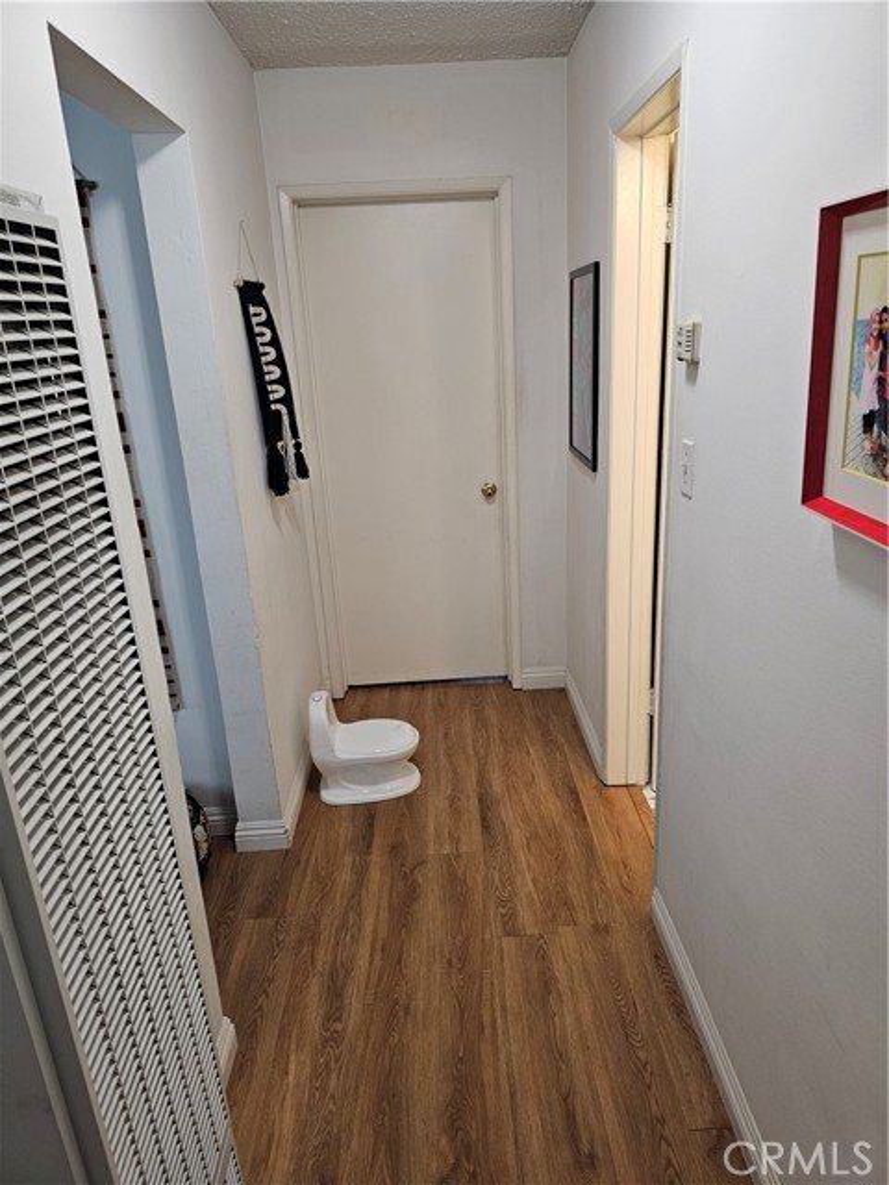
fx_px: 788
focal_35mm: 23
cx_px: 444
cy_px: 592
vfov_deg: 73.9
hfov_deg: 58.9
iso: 320
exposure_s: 1/120
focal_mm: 6.3
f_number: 1.7
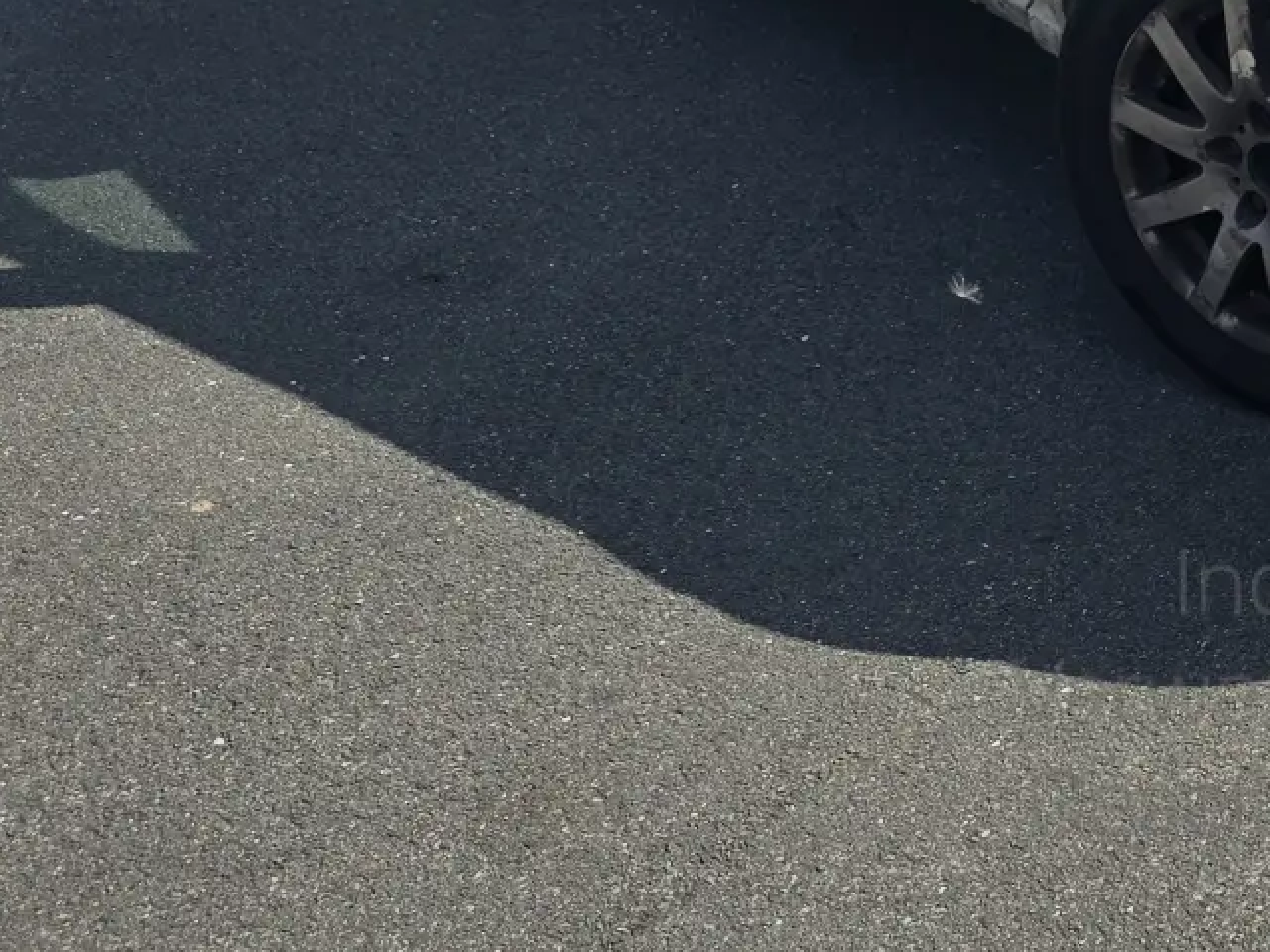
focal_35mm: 69
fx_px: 2531
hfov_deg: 26.5
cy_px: -305
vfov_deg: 19.5
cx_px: 1294
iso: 12
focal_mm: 6.3
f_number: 1.7
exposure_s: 1/572
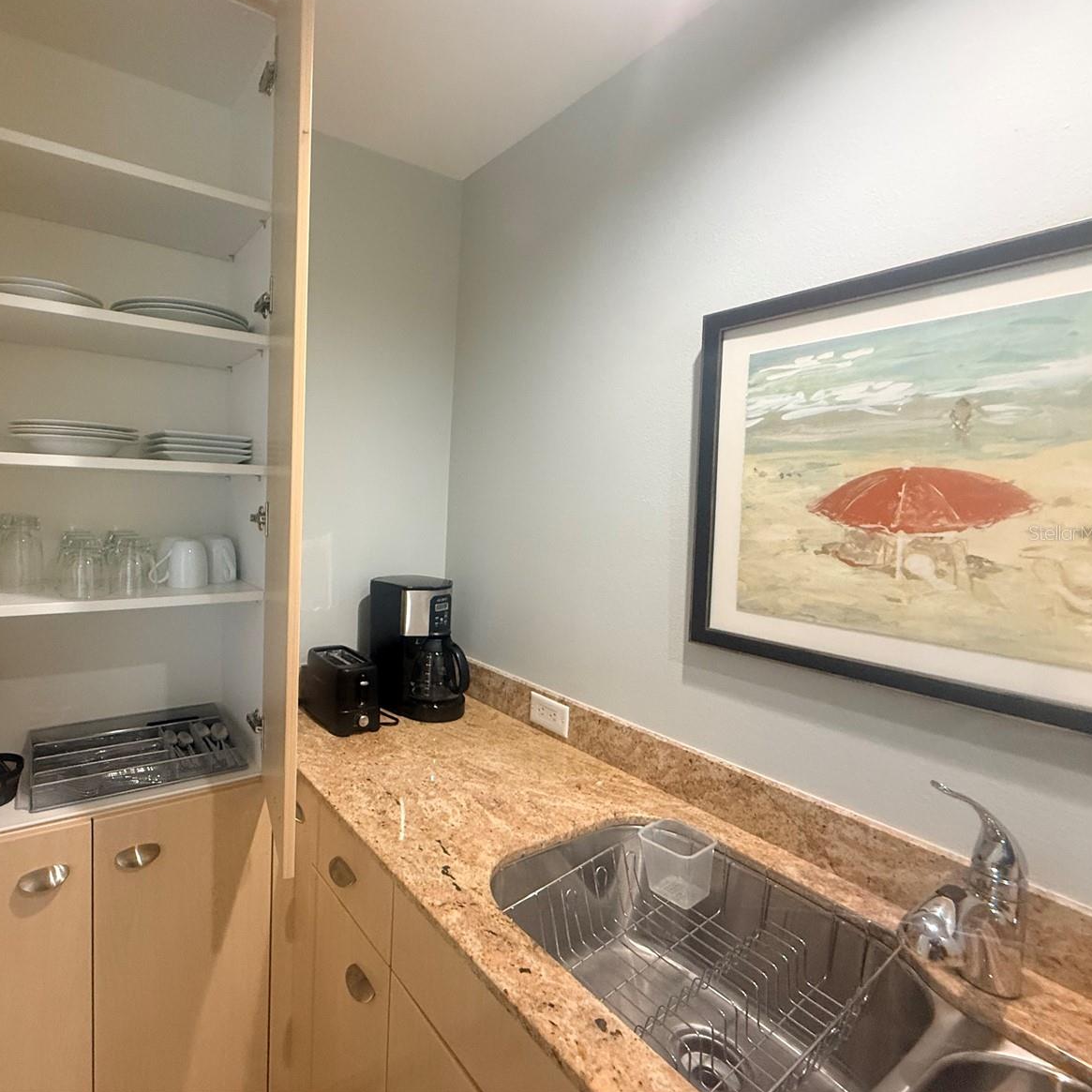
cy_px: 532
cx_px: 367
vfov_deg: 84.0
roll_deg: -1.7
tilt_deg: -3.7
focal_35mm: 17
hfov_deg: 81.3
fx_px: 607
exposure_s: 1/60
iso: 500
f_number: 2.2
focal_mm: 2.22
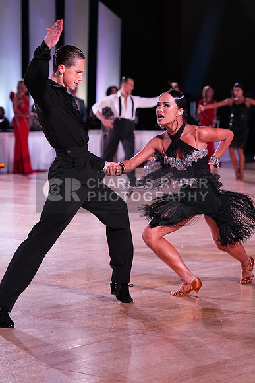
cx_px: 128
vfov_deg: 18.4
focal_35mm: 111
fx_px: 1179
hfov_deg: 12.3
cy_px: 192
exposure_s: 1/320
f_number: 4.5
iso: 4000
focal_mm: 111
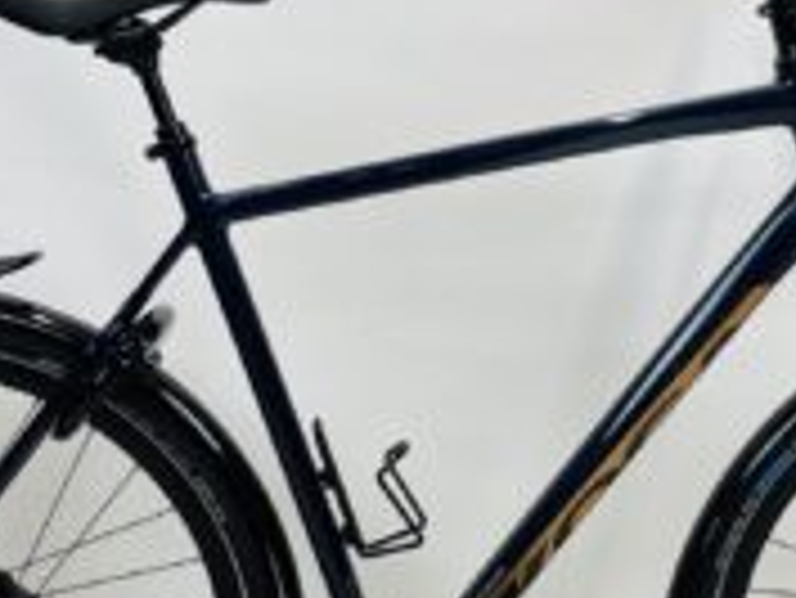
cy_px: 342
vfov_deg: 22.3
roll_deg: -0.2
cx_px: 481
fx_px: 1519
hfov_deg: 29.3
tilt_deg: -7.0
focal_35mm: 66
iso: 50
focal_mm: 4.25
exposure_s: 1/100
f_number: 1.8
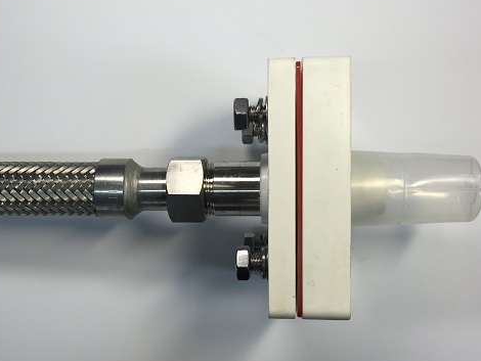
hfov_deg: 50.1
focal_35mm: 37
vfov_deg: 38.7
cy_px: 197
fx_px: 514
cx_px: 227
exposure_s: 1/120
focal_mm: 4.15
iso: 40
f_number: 2.2
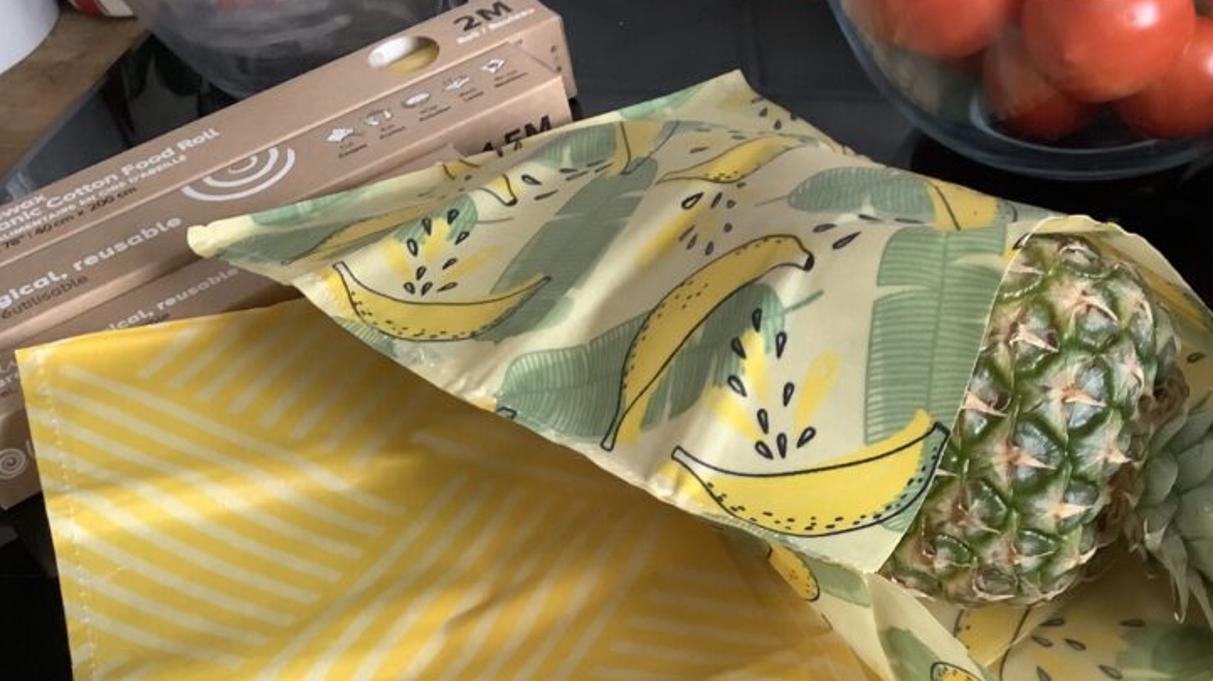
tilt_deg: -46.5
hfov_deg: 42.1
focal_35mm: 48
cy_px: 503
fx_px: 1543
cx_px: 846
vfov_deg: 24.6
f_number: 2.4
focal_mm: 3.3
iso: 250
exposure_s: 1/33
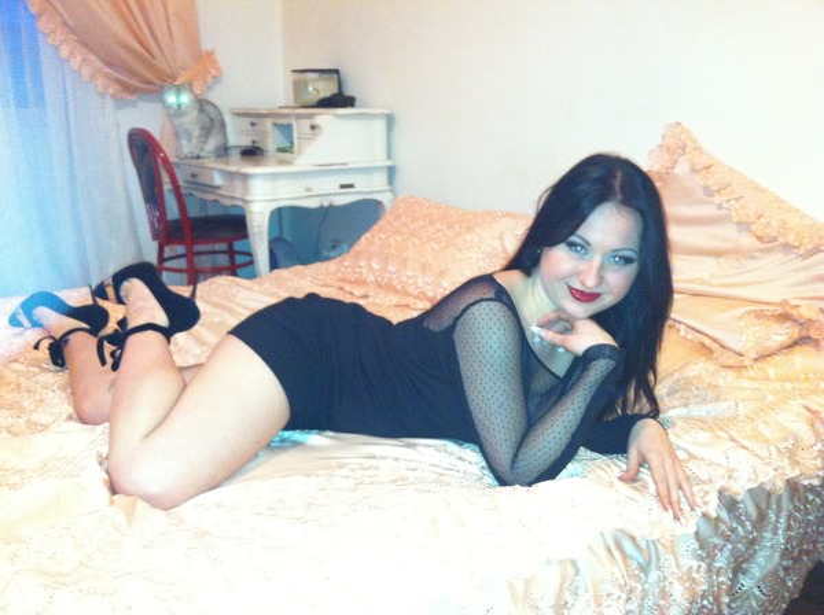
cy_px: 308
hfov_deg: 52.7
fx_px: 832
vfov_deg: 40.6
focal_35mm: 35
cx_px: 412
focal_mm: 3.85
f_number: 2.8
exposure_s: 1/15
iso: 500
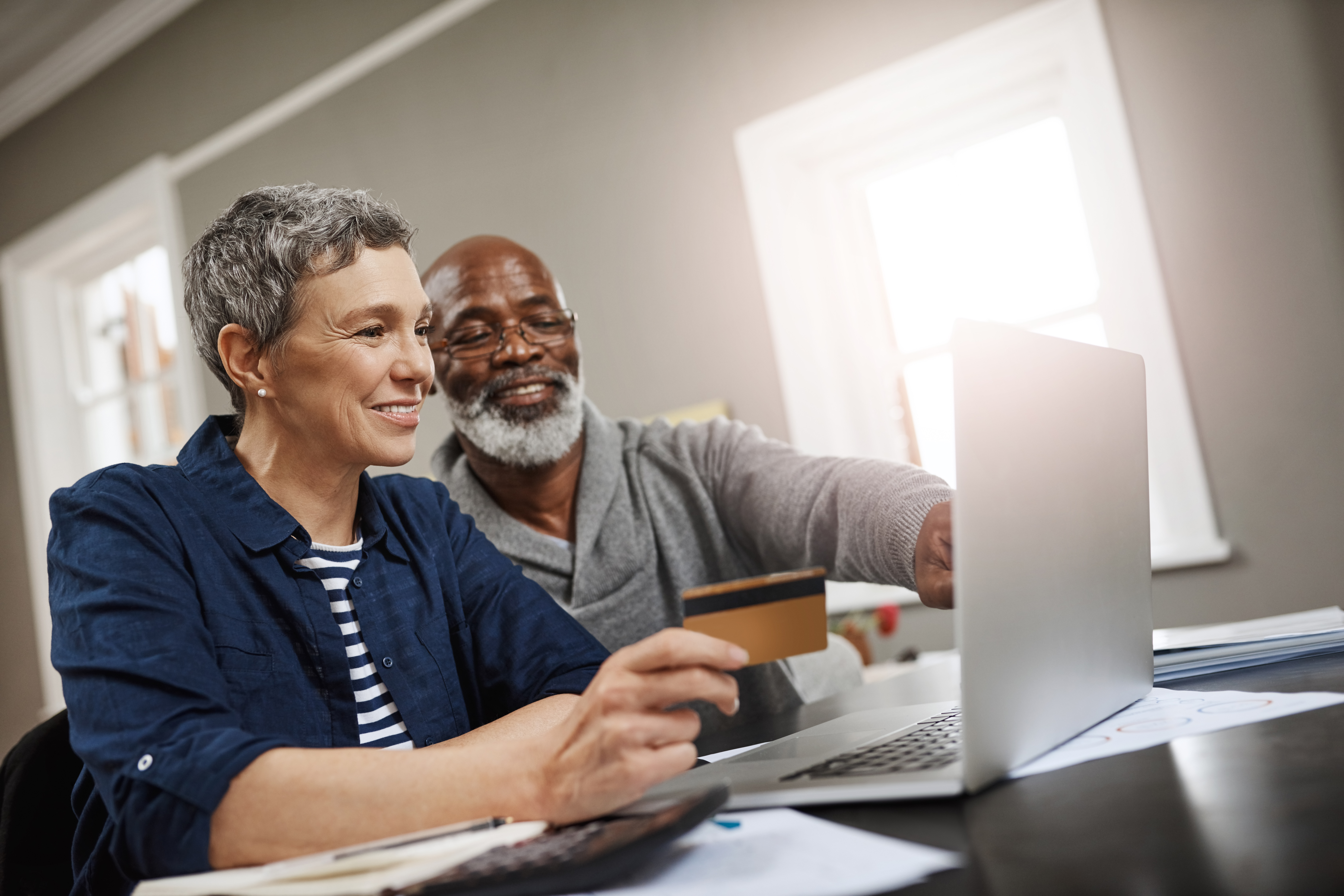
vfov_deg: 37.9
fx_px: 1307
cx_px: 672
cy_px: 448
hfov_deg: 54.4
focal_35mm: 35
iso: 400
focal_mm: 35
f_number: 2.5
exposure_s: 1/200
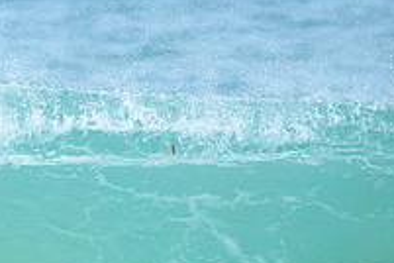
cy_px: 297
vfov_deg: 0.5
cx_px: -86
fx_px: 29121
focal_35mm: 2661
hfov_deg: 0.8
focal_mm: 800
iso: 720
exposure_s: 1/2000
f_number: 6.3
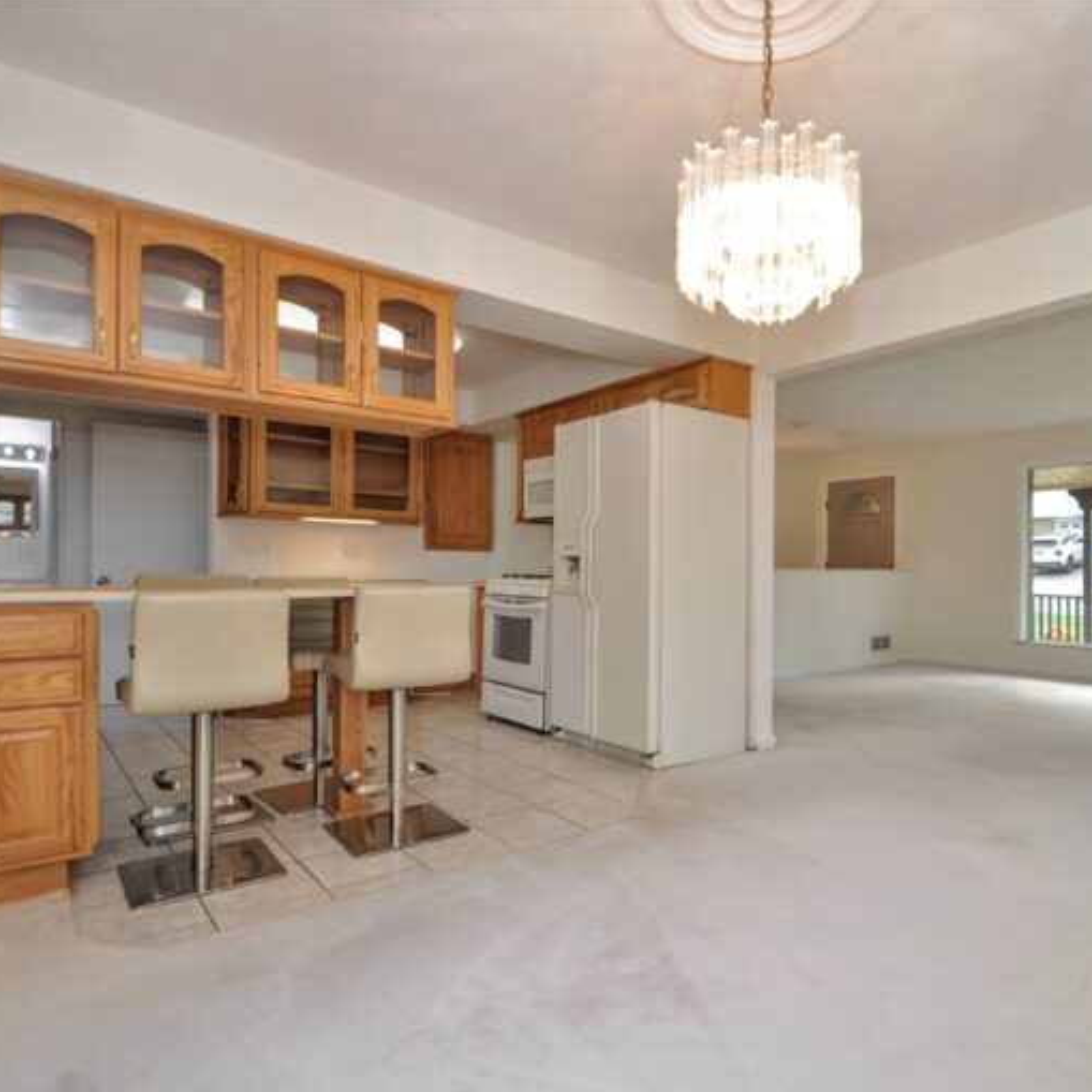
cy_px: 565
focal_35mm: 20
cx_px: 674
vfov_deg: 74.8
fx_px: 714
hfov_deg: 73.7
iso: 320
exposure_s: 1/100
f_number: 5
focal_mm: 10
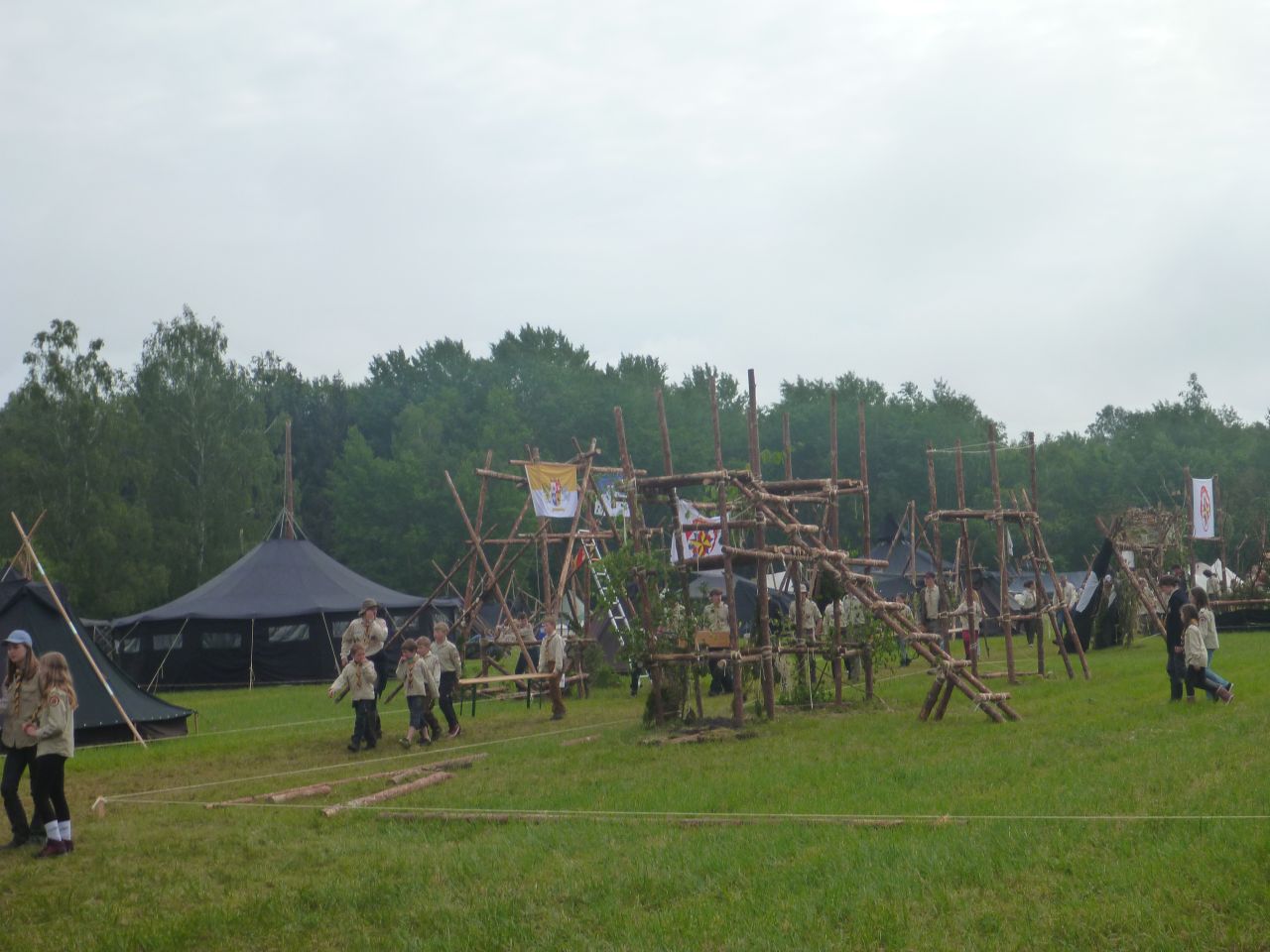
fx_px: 1871
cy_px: 476
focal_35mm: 51
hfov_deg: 37.5
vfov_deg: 28.6
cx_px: 635
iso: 125
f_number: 4.7
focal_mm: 9.1
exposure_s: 1/320
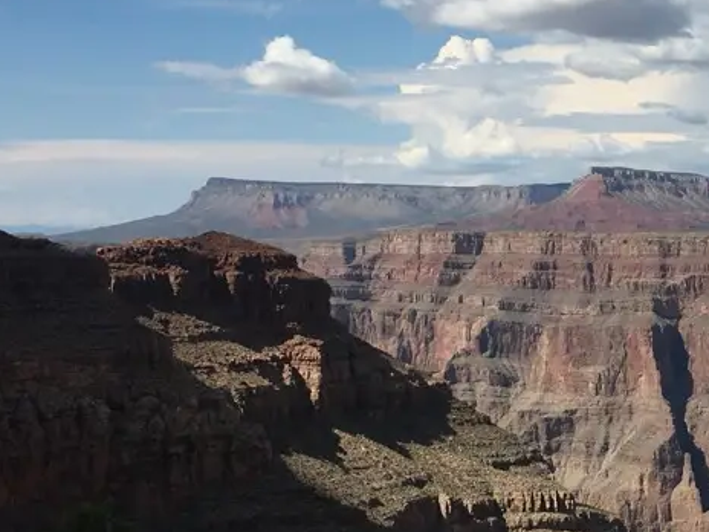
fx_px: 1639
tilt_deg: +6.0
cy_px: 101
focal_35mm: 80
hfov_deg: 24.0
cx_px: 585
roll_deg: -0.3
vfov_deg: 18.3
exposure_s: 1/3663
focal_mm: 4.15
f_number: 2.2
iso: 25
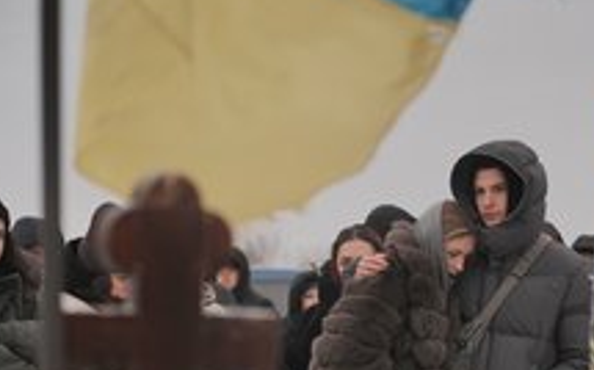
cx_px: 376
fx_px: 2297
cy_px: 290
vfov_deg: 9.2
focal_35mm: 142
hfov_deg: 14.7
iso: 200
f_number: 2.8
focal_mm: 75
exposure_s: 1/5000
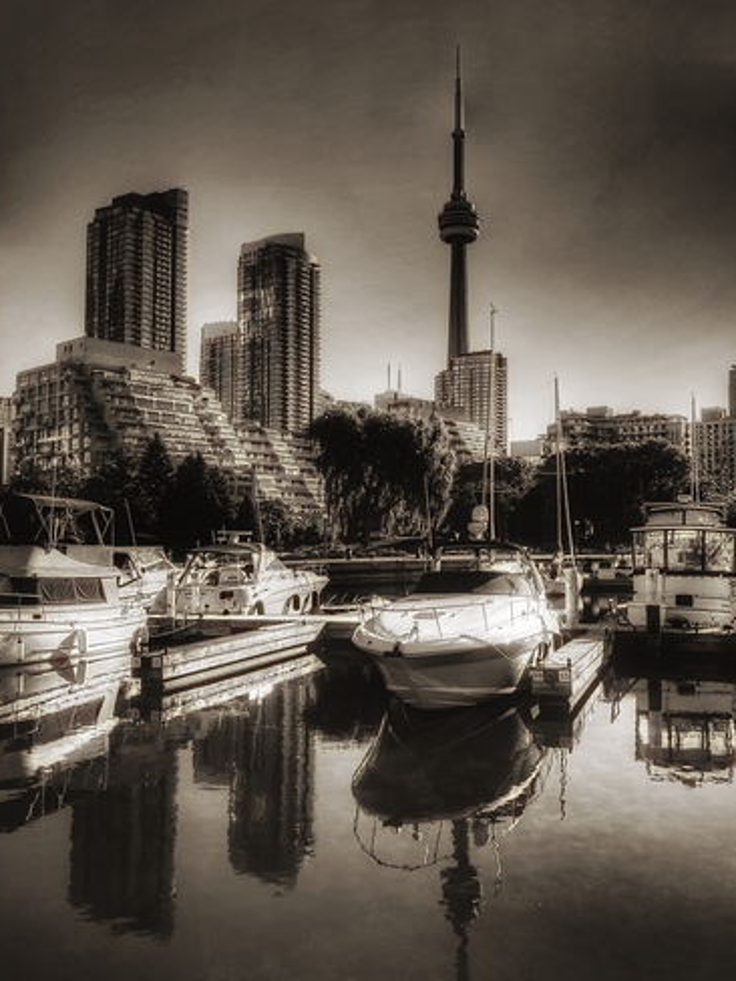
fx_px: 907
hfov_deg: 44.0
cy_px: 490
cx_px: 430
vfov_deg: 56.8
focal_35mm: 32
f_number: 1.8
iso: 32
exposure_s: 1/3300
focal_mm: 4.25
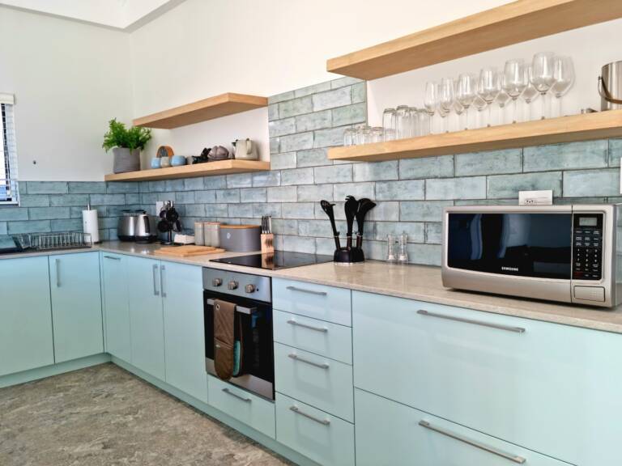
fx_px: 485
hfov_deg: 65.3
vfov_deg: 51.4
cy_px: 233
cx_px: 311
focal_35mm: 27
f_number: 2
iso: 32
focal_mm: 5.9
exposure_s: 1/50
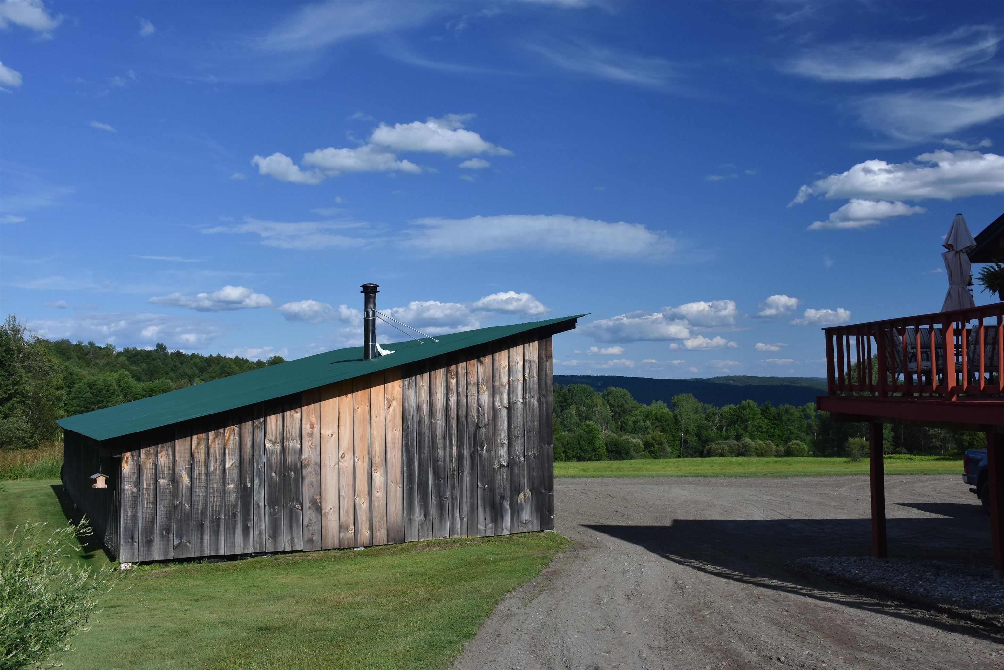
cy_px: 335
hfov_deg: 55.1
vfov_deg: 38.4
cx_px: 502
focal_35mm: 34
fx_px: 962
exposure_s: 1/500
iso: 360
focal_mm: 23
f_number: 8
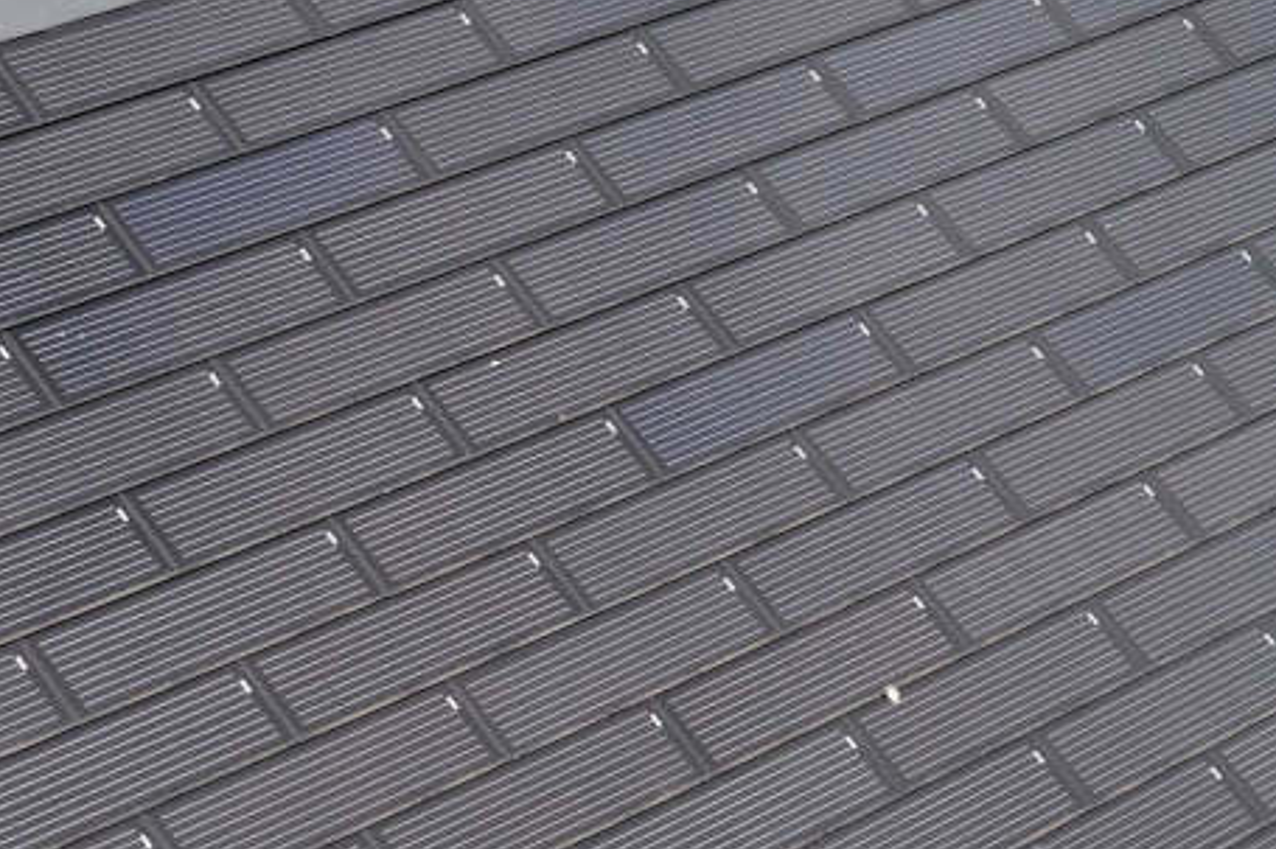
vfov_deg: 11.1
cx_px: 174
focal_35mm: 123
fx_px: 4358
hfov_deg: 16.5
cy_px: 678
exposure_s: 1/200
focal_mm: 10.26
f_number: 8
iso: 100
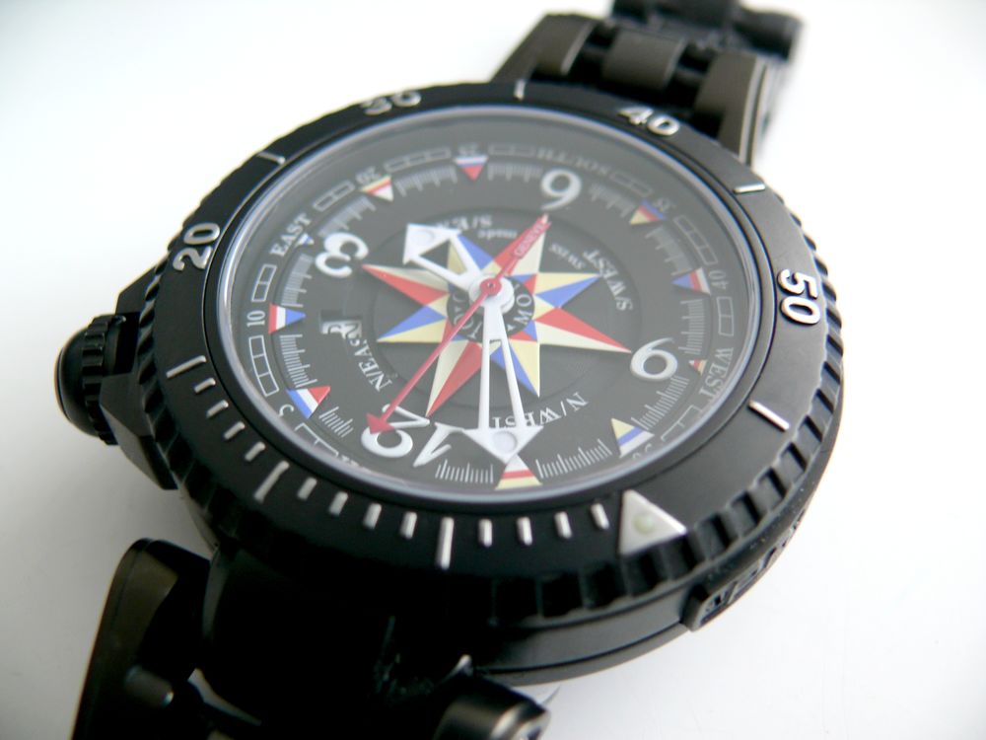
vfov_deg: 40.7
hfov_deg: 52.6
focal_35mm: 35
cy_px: 370
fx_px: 997
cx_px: 493
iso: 100
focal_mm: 7.4
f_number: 2.8
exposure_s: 1/40
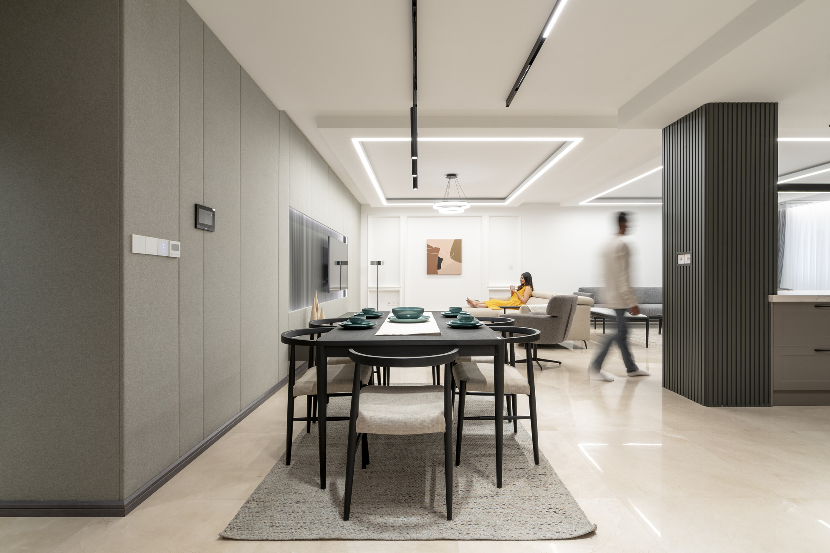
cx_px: 415
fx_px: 369
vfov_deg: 73.8
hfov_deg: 96.7
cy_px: 276
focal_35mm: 16
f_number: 8
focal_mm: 16
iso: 100
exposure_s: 1/3
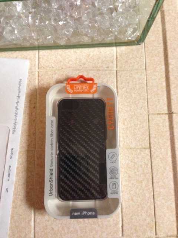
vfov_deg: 55.4
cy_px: 119
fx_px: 226
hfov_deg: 42.9
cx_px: 89
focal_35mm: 33
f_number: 2.4
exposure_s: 1/17
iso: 400
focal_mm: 4.1
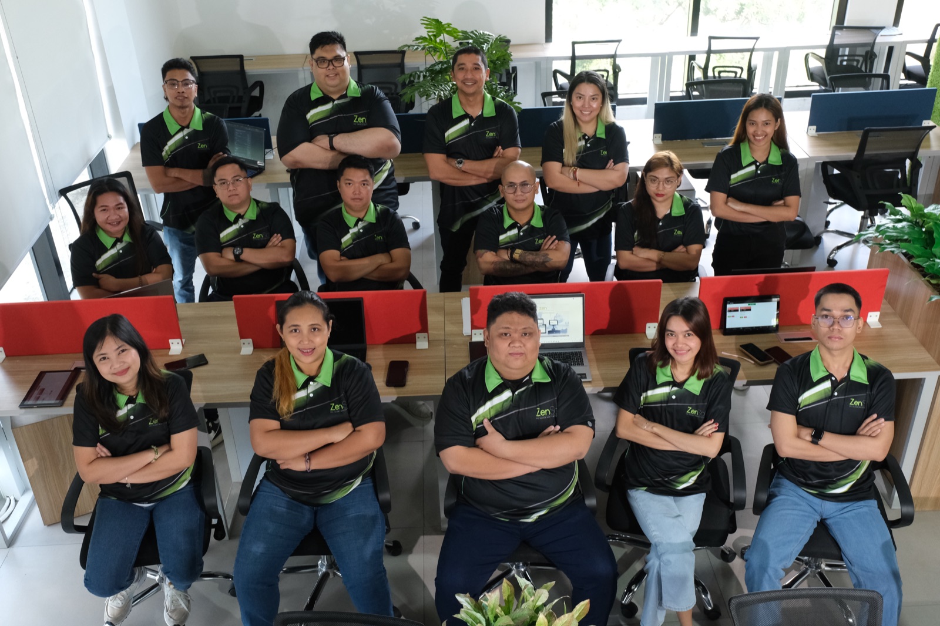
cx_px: 470
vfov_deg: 38.9
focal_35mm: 34
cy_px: 313
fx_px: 888
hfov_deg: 55.8
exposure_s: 1/125
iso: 2500
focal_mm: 22.7
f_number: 5
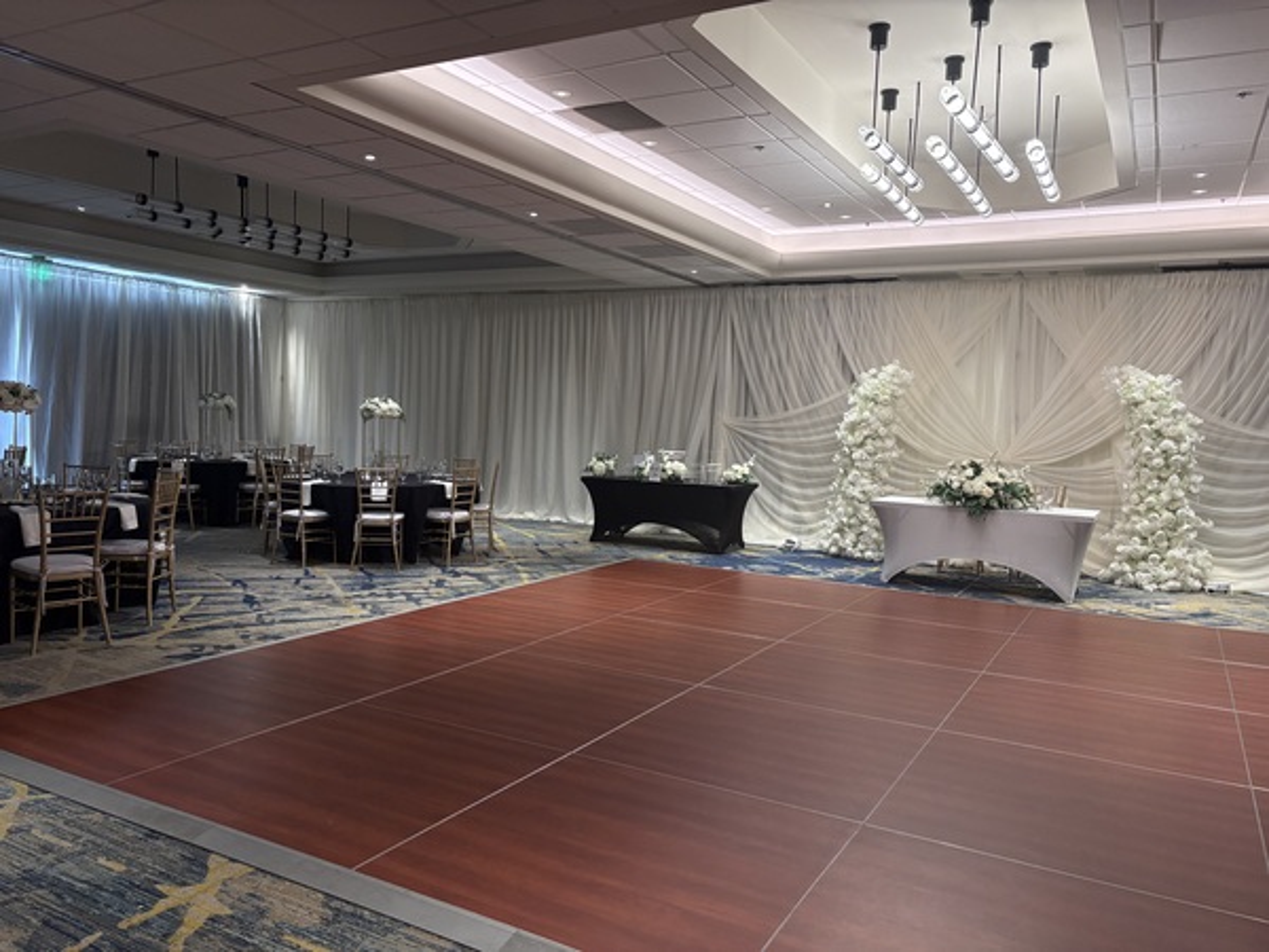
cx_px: 634
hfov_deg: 67.3
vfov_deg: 53.1
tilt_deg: -4.7
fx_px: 953
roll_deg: -0.7
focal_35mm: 26
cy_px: 476
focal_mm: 5.96
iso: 200
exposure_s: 1/120
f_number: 1.6
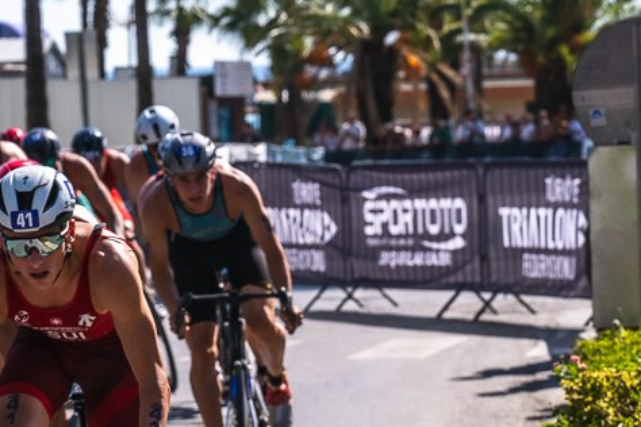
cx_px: 31
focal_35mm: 254
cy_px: 503
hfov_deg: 8.1
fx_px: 4522
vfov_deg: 5.4
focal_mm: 94
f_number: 6.3
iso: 320
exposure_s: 1/2500
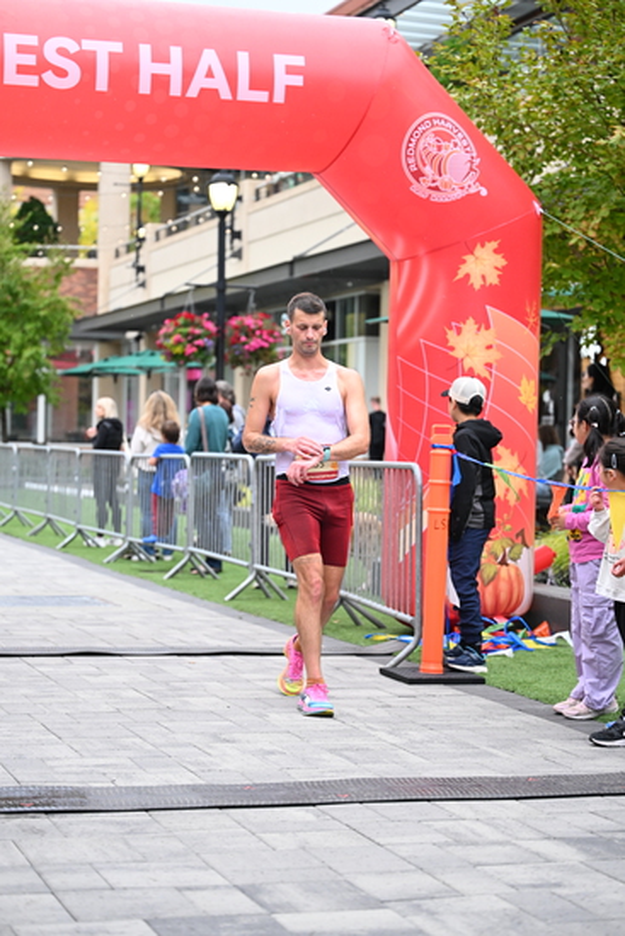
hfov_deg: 18.9
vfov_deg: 28.1
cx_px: 312
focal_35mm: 72
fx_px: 1874
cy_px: 468
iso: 1600
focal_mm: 72
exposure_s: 1/1250
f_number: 2.8
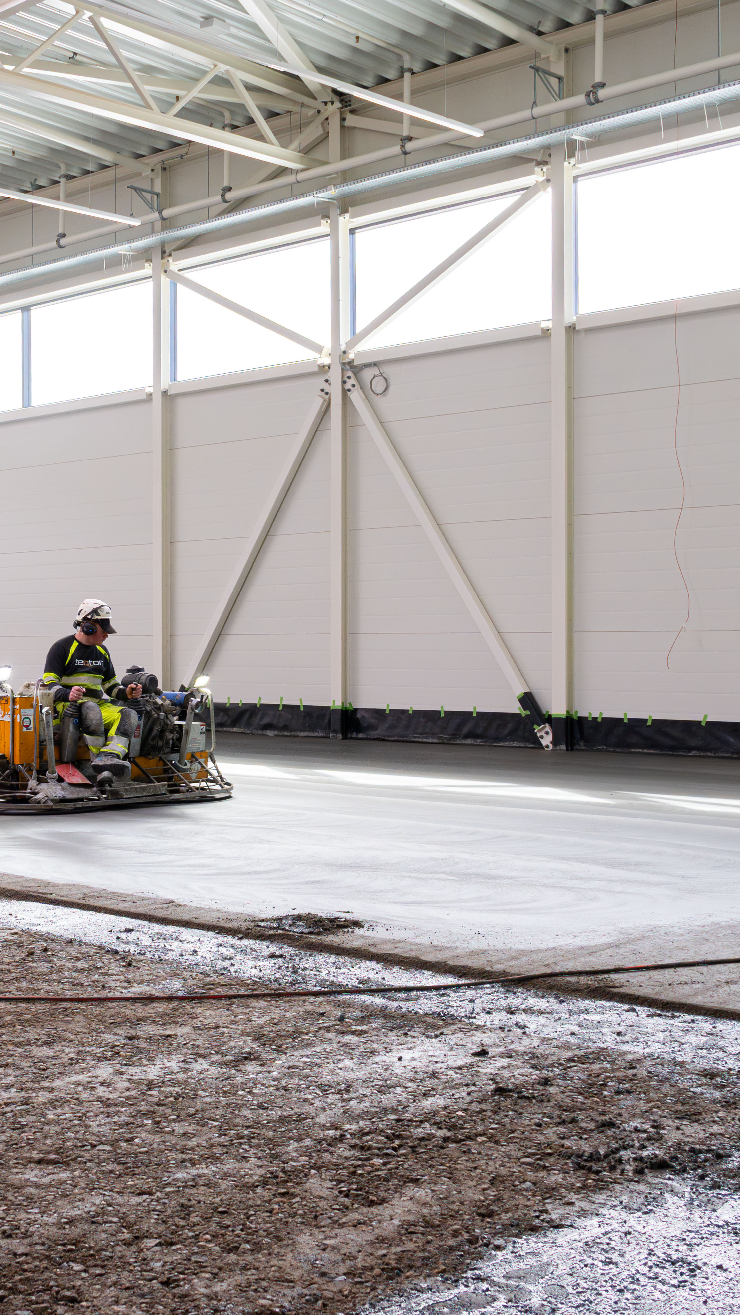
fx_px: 1623
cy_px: 656
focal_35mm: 47
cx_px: 115
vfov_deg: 44.1
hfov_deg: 25.1
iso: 640
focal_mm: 19.3
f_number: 8
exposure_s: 1/100
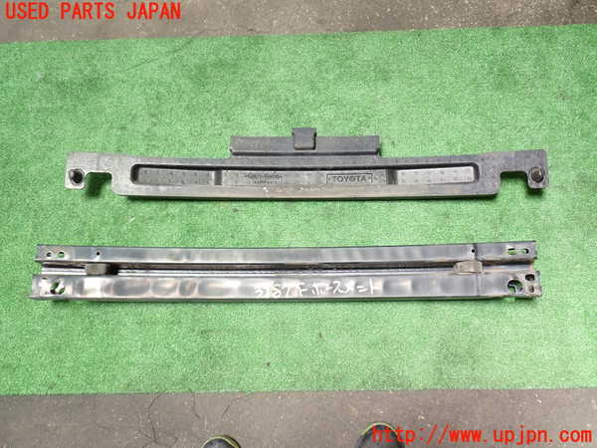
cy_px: 224
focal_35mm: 30
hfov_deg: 60.0
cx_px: 298
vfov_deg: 46.8
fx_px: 517
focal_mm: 5.4
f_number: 2.3
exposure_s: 1/60
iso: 200
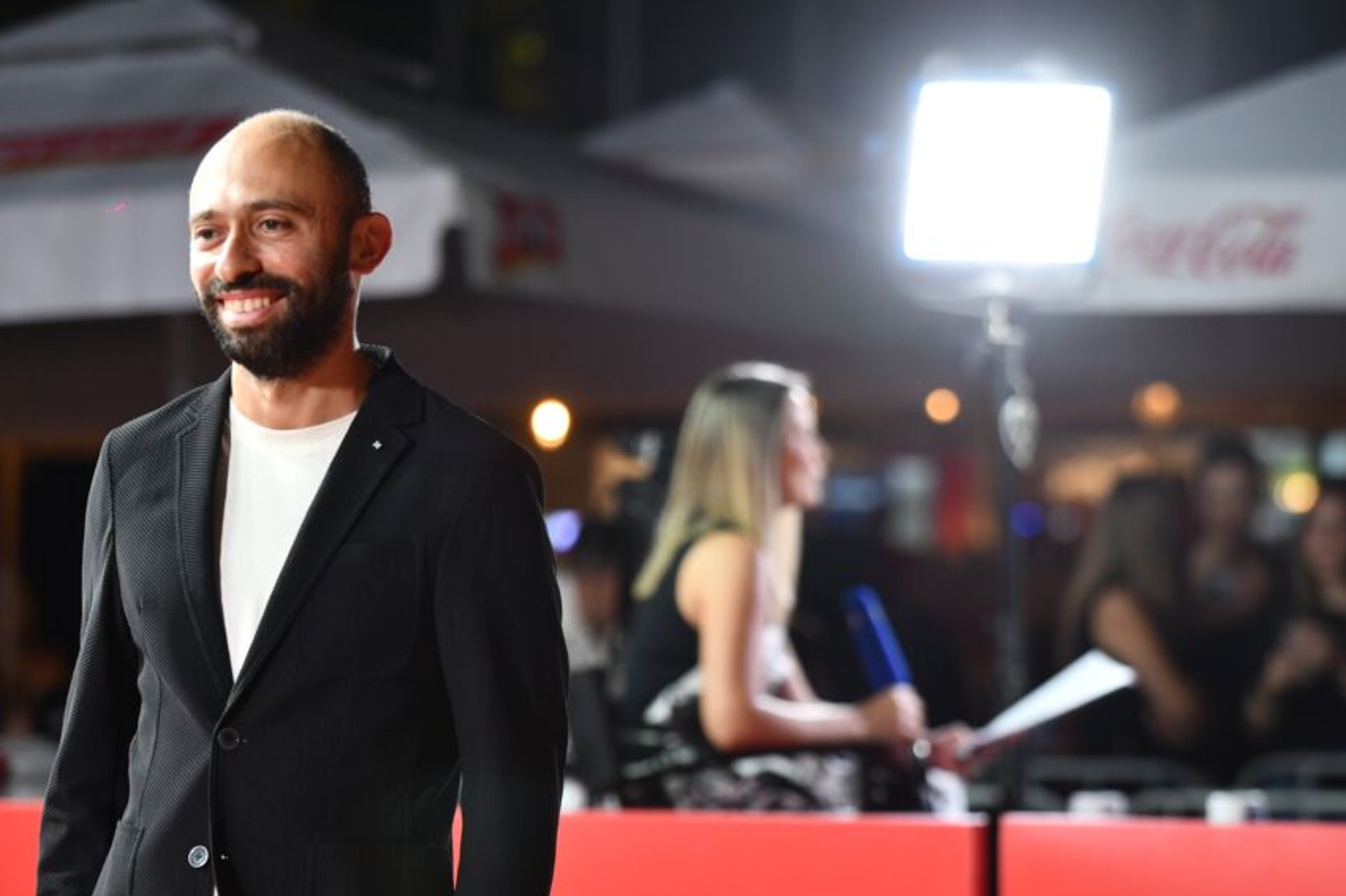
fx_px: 6429
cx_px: 701
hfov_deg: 12.0
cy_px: 515
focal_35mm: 172
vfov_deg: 8.0
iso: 1000
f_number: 2.8
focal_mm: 122
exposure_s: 1/500
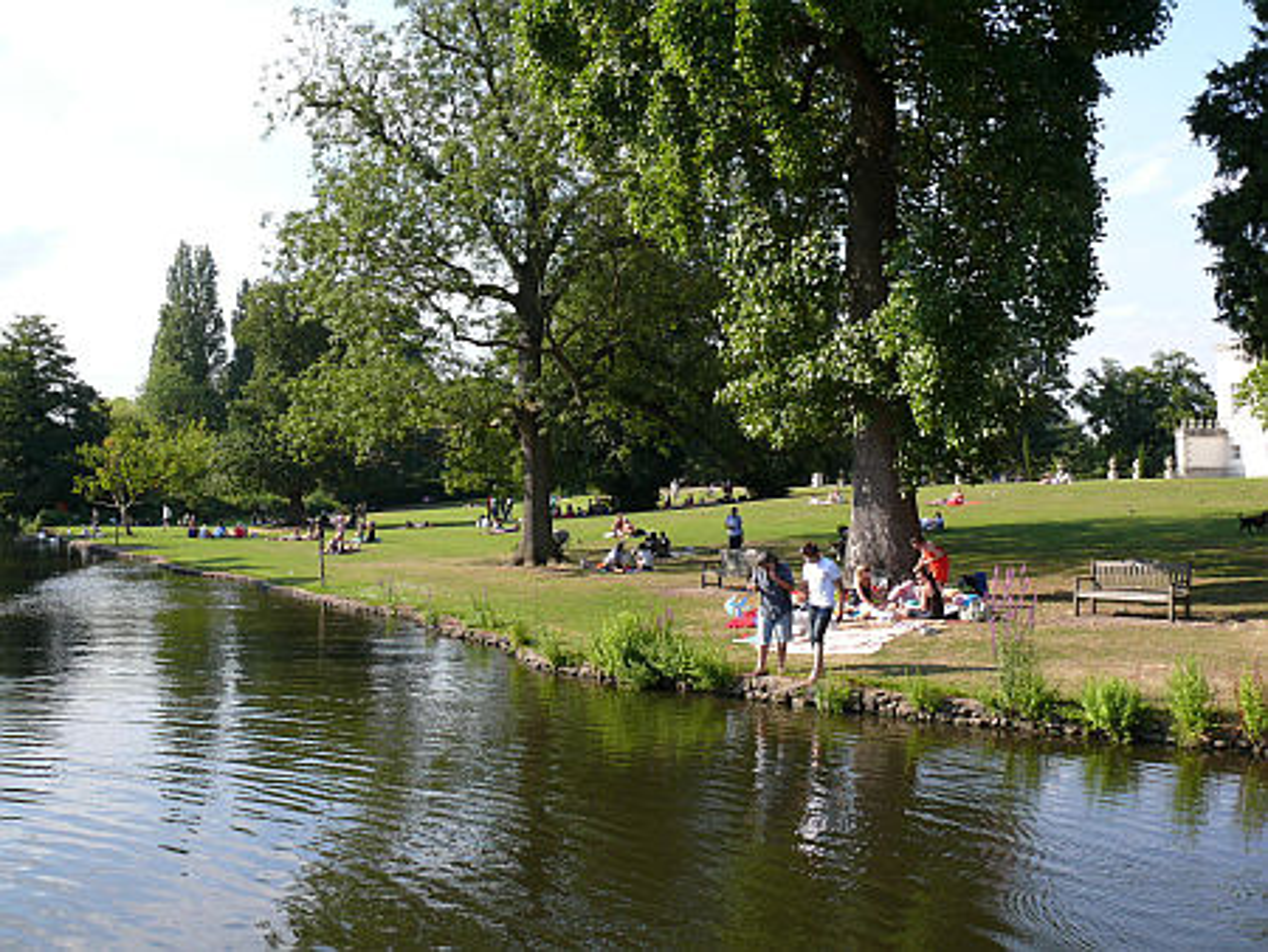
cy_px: 476
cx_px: 634
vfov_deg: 40.7
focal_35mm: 35
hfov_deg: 52.6
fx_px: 1283
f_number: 5.6
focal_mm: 7.4
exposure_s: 1/200
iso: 100
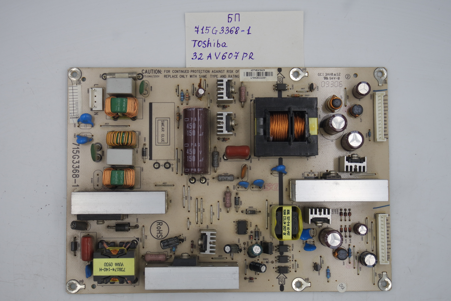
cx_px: 226
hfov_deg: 36.9
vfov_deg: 25.1
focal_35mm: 54
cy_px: 150
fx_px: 676
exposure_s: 1/125
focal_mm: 20
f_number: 5
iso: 160
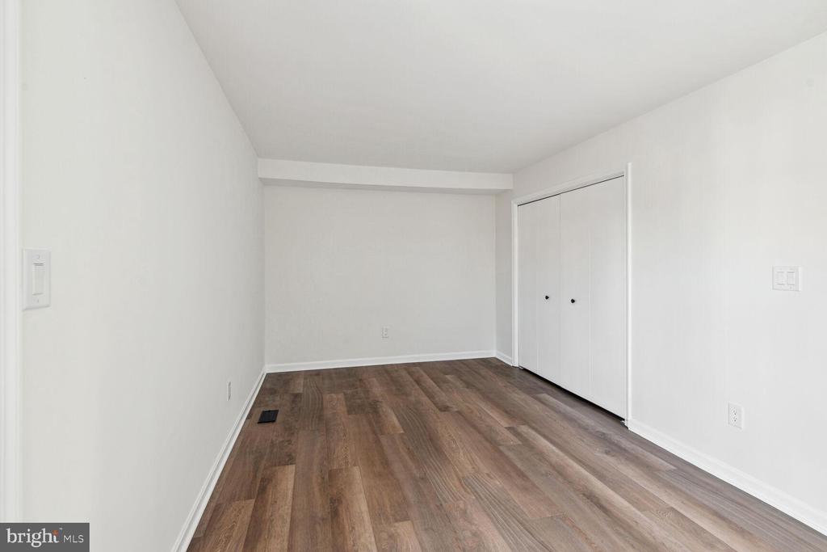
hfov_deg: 96.7
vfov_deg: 73.8
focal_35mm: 16
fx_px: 368
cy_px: 276
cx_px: 414
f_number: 8
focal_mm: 16
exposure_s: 1/8
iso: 200
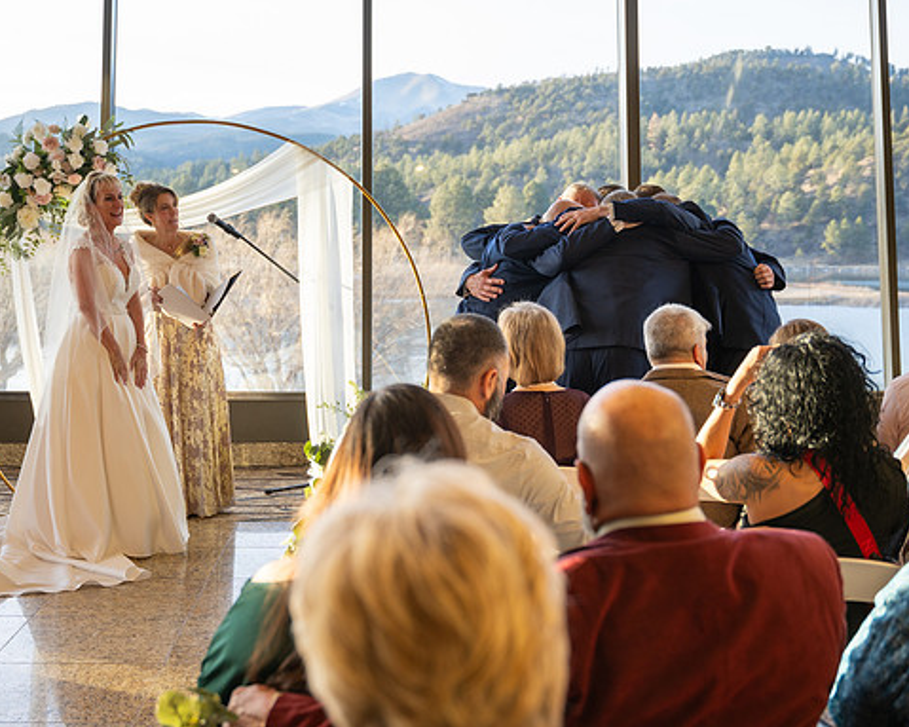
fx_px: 1426
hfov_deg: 35.4
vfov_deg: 28.6
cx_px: 429
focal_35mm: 53
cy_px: 426
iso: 200
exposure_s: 1/100
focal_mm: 35
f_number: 2.8
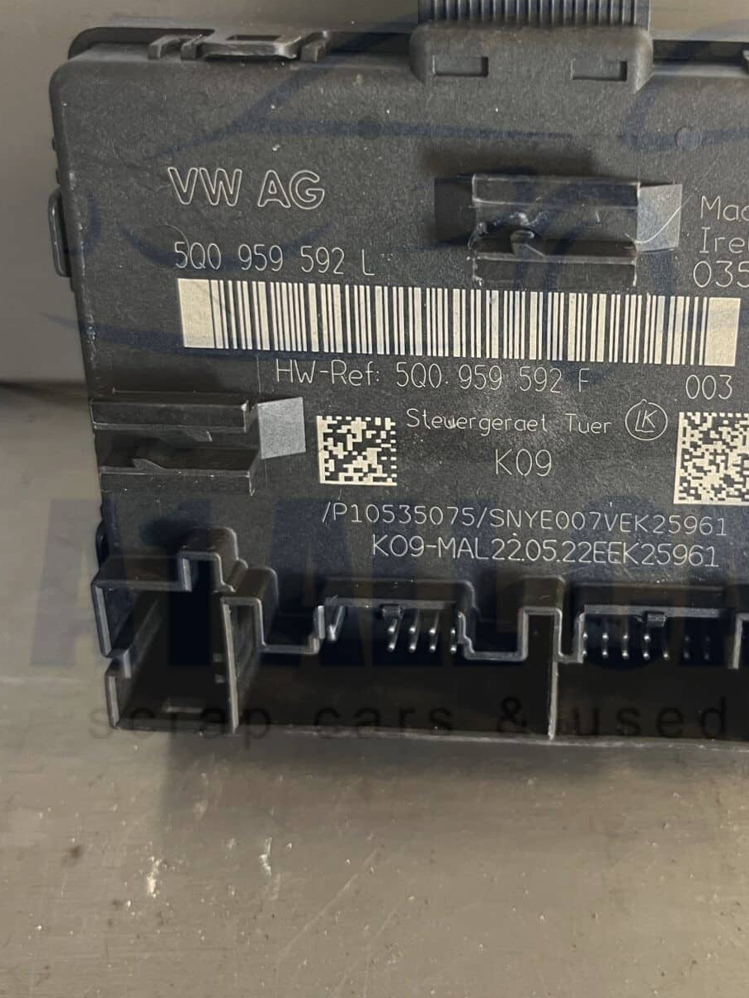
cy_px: 397
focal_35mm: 44
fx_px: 1269
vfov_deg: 42.7
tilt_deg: -45.4
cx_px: 549
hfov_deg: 32.3
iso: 250
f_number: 1.6
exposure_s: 1/50
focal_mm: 5.1
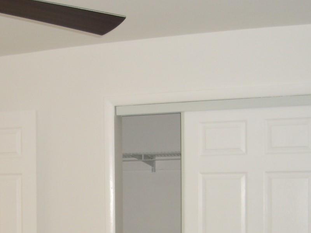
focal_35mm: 76
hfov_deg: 25.4
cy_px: 220
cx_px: 81
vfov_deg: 19.0
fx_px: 683
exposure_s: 1/60
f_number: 2.8
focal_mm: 7.9
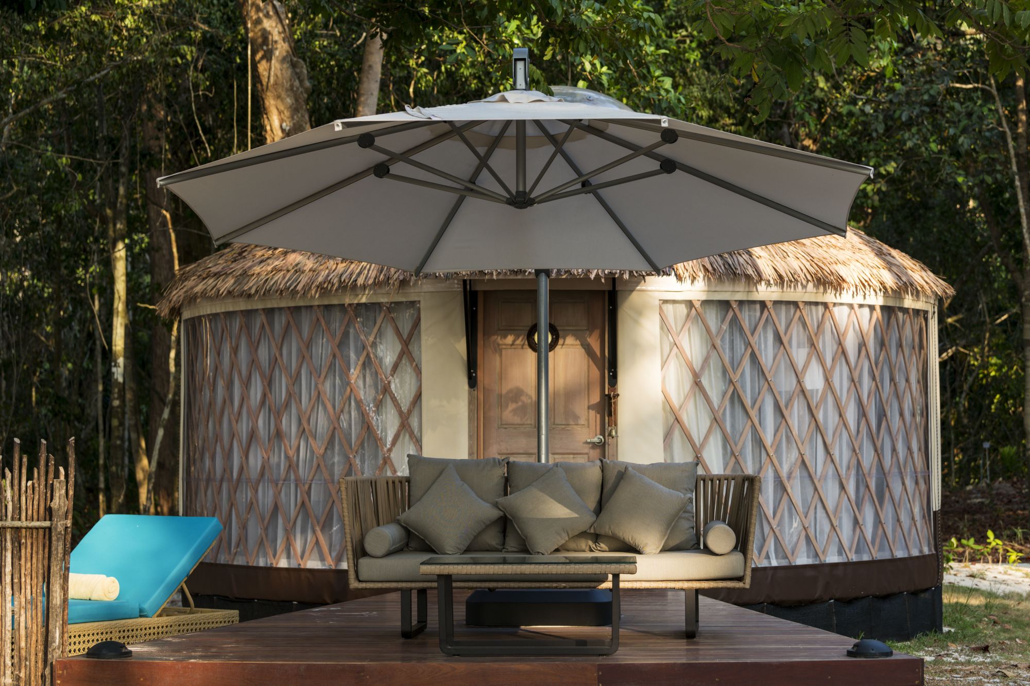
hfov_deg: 28.8
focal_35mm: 70
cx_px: 515
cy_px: 343
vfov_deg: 19.5
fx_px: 2002
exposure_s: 1/160
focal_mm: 70
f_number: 4
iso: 100
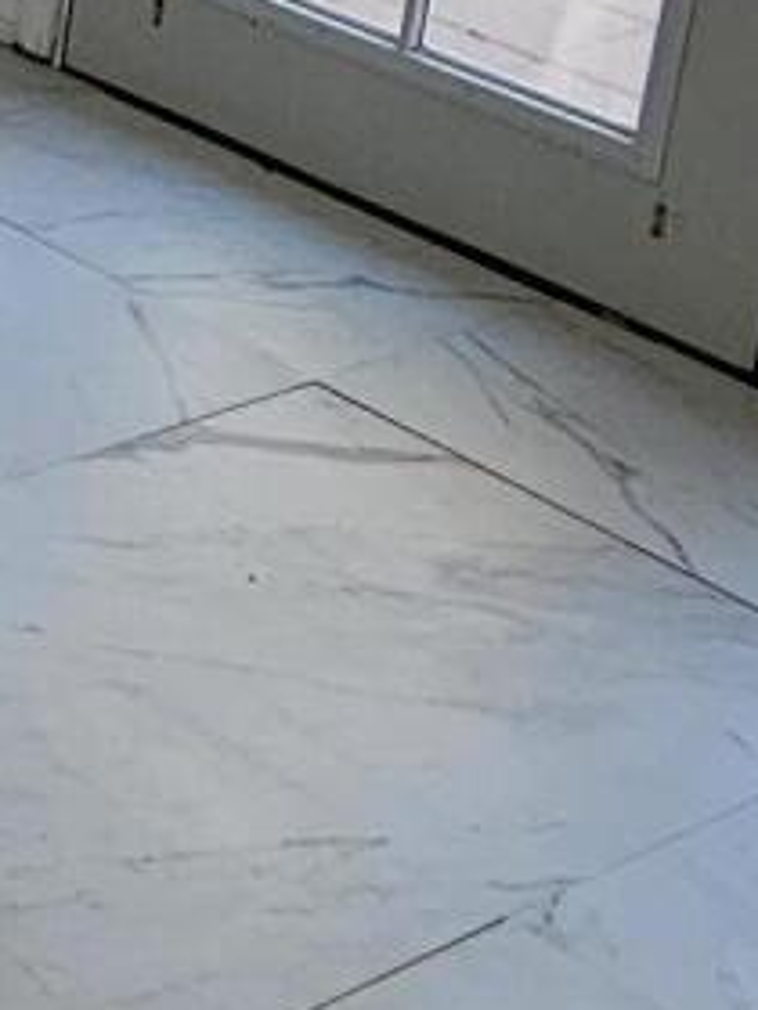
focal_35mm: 93
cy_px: -303
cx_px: -1058
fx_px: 2715
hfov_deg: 12.5
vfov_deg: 19.4
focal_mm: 2.2
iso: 50
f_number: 2.2
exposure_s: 1/60
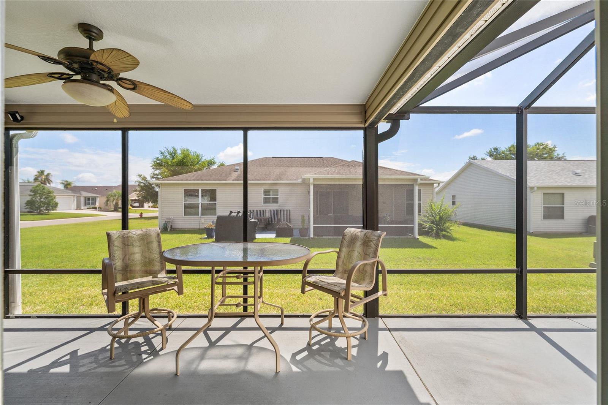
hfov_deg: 100.4
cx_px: 304
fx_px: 253
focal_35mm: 15
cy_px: 202
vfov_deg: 77.3
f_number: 8
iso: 160
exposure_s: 1/100
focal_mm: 15
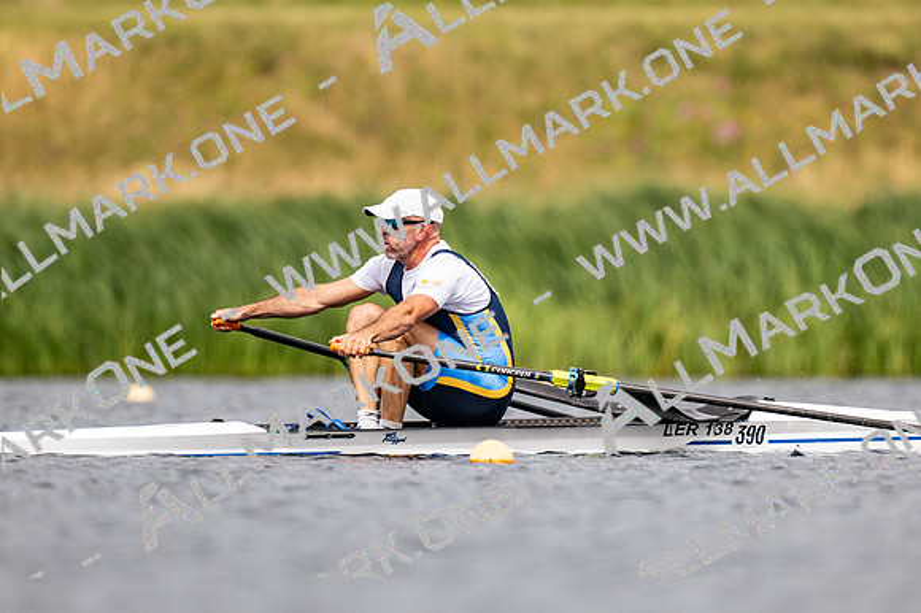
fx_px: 23011
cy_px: 306
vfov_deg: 1.5
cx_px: 460
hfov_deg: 2.3
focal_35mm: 900
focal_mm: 600
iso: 250
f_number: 4
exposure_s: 1/2500
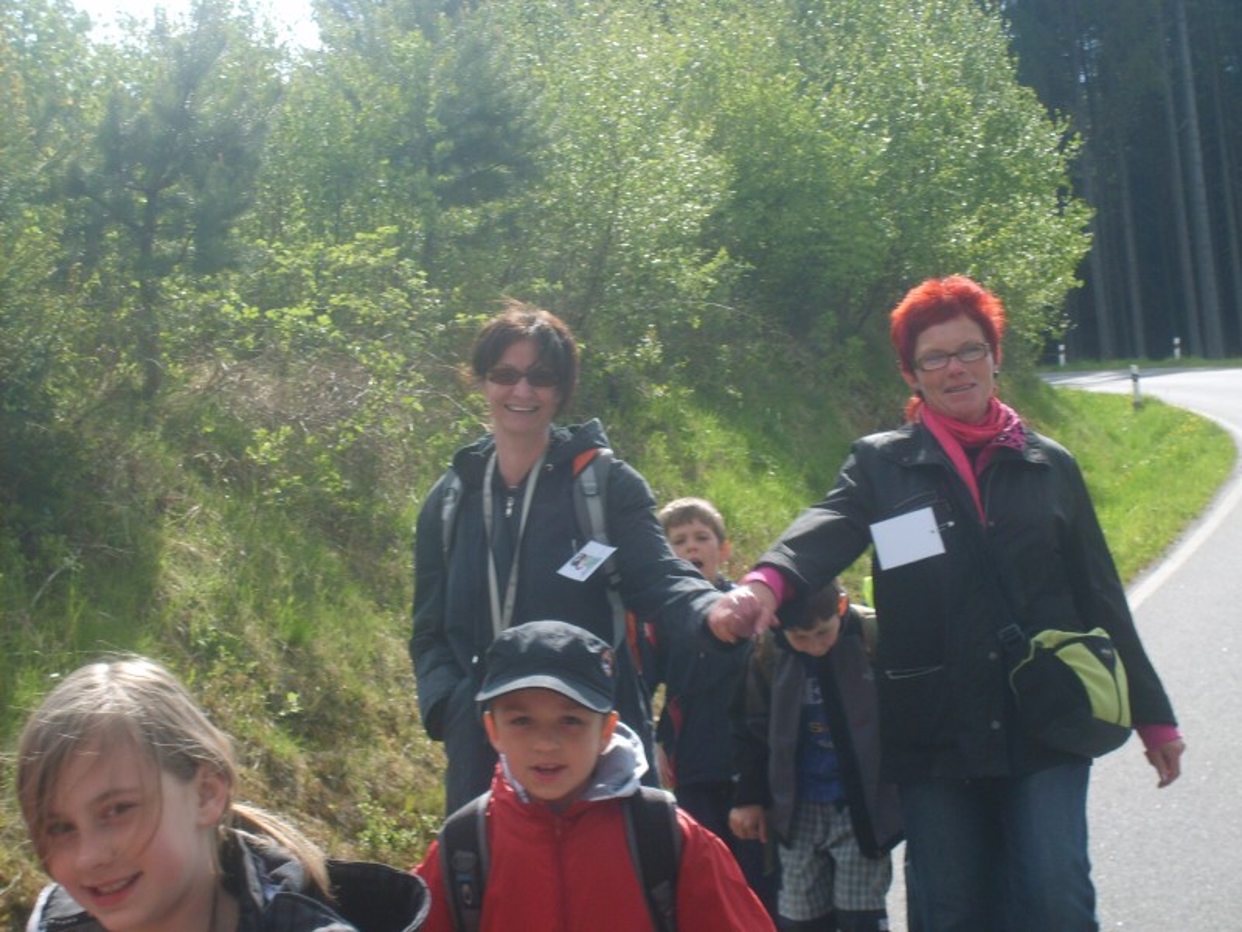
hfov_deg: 24.1
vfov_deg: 18.2
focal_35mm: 81
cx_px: 621
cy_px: 466
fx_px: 2906
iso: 50
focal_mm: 13.7
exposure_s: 1/350
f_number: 4.2
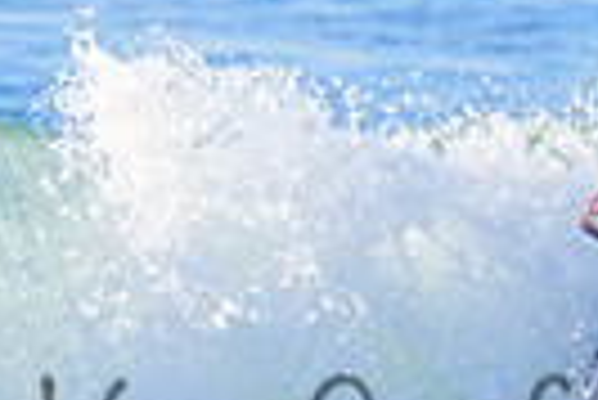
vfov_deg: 0.4
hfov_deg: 0.6
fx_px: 57886
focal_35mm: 3481
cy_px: 407
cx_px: 504
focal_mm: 800
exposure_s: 1/2000
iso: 1400
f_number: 11
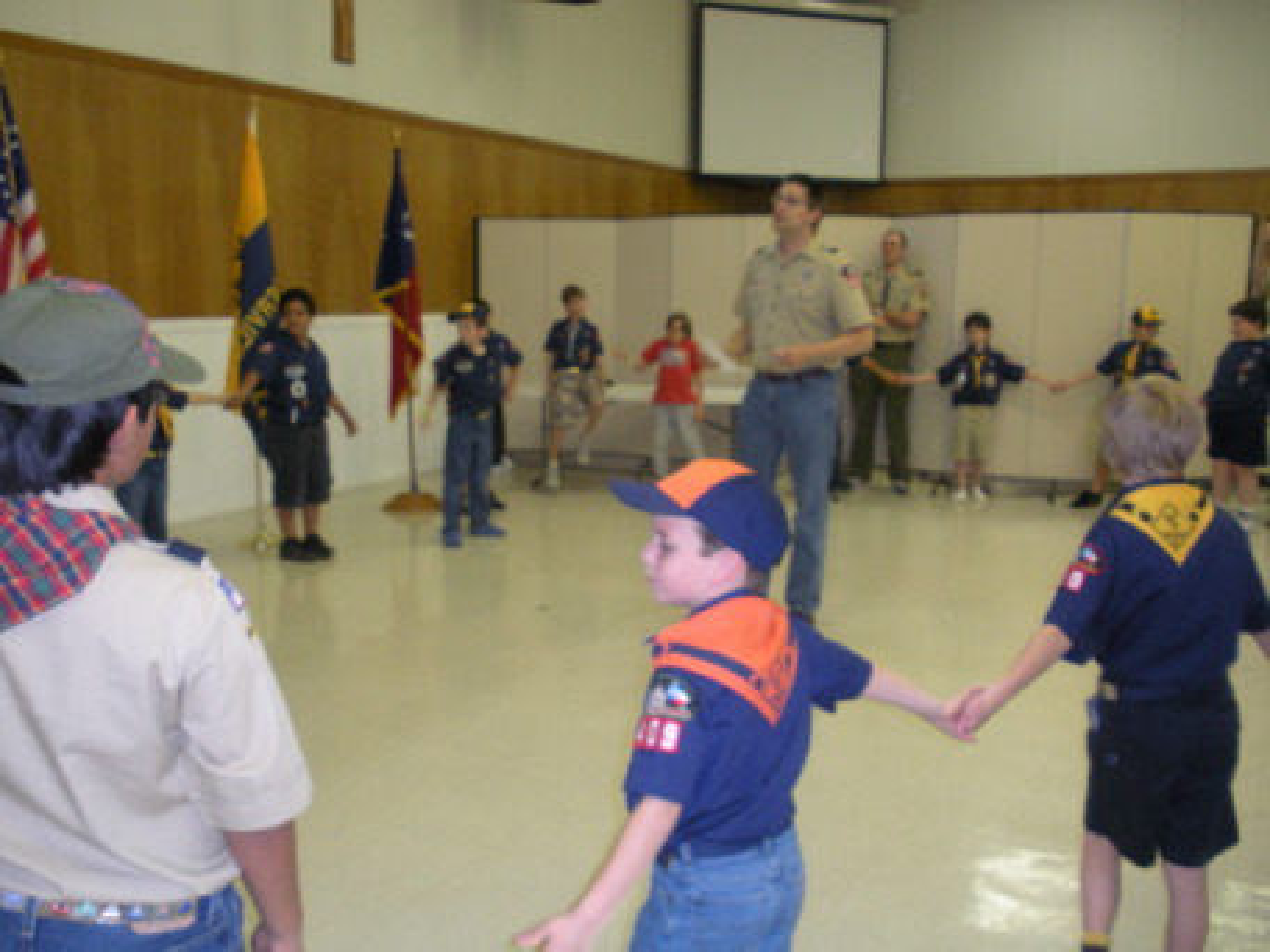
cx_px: 635
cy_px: 476
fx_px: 1321
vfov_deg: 39.7
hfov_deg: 51.4
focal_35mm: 36
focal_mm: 6.3
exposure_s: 1/32
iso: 260
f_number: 3.5
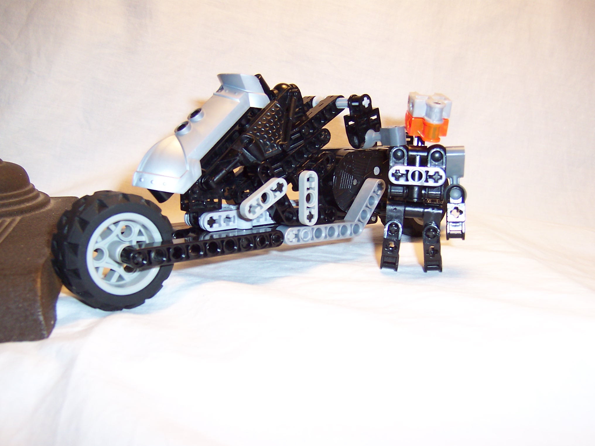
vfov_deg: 39.7
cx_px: 298
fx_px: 619
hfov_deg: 51.4
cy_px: 223
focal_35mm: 36
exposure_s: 1/60
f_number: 2.8
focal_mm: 5.6
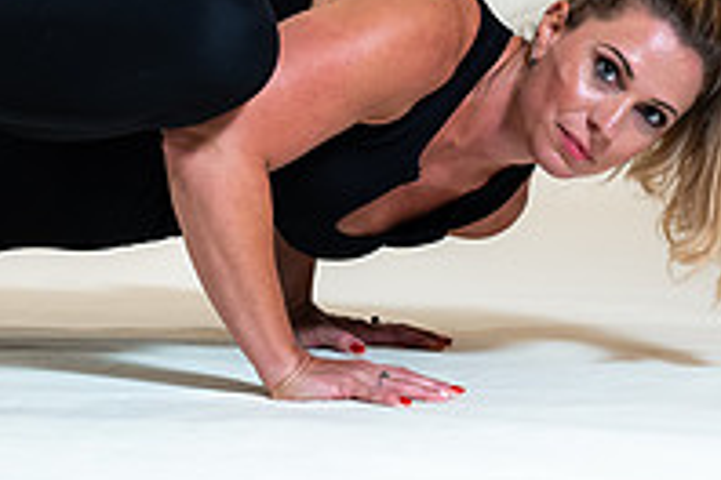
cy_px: 129
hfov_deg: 8.2
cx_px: -58
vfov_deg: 5.5
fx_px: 4987
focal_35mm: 249
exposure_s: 1/160
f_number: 4
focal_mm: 85
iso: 320
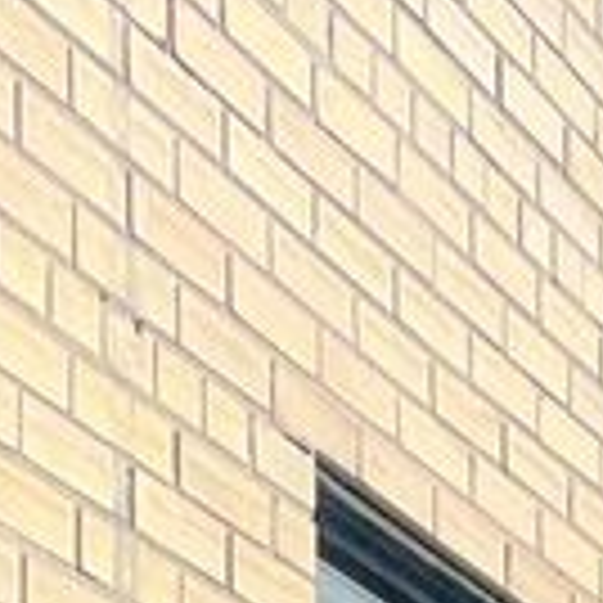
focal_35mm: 197
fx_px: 3883
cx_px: 1102
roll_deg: +0.3
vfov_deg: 7.7
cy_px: 1854
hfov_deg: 8.5
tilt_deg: -2.3
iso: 32
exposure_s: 1/2717
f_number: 1.6
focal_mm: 5.1
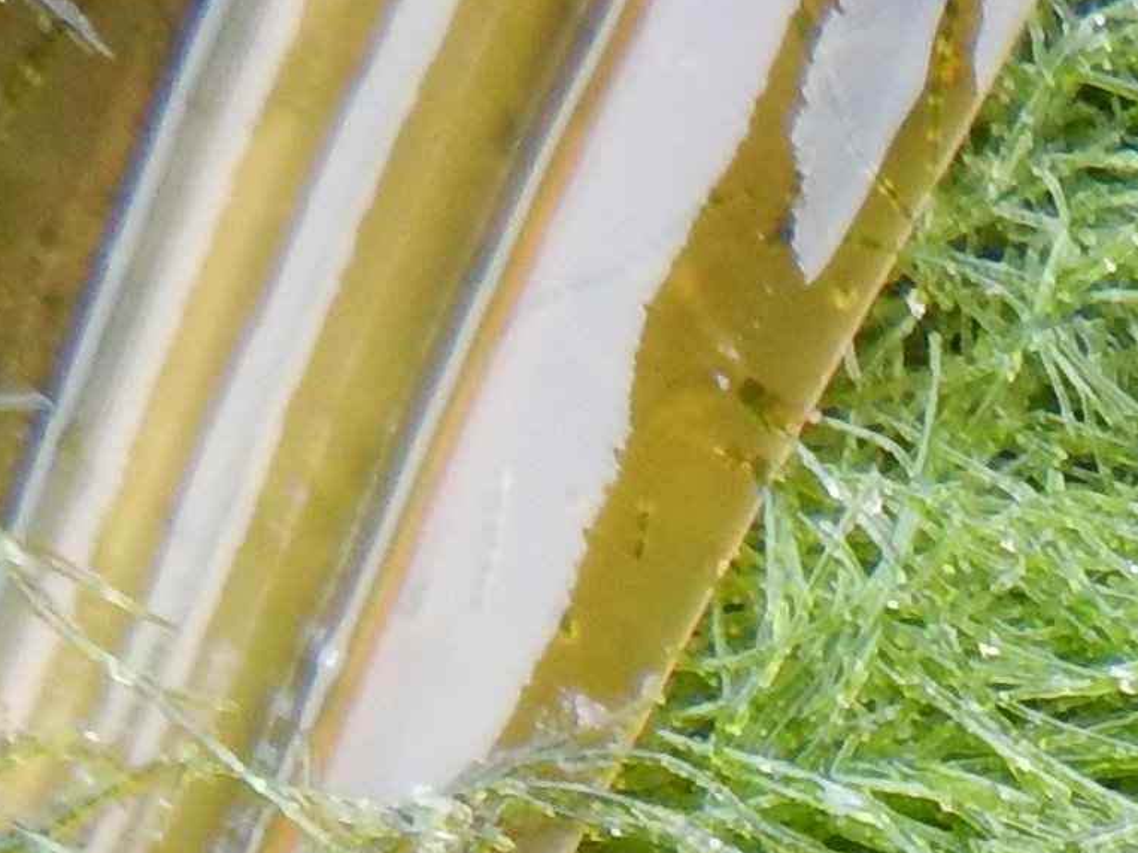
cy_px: 2428
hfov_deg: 12.0
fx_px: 4766
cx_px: 2331
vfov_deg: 8.7
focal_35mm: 145
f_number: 2.8
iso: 125
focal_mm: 4.3
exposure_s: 1/80
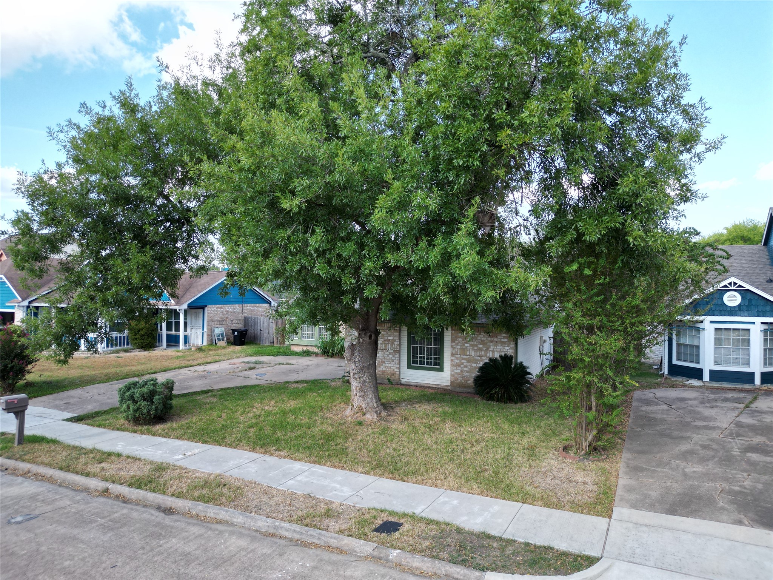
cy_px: 290
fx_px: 536
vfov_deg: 56.8
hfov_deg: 71.6
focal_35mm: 24
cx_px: 386
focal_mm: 6.72
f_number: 1.7
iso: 130
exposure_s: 1/1250
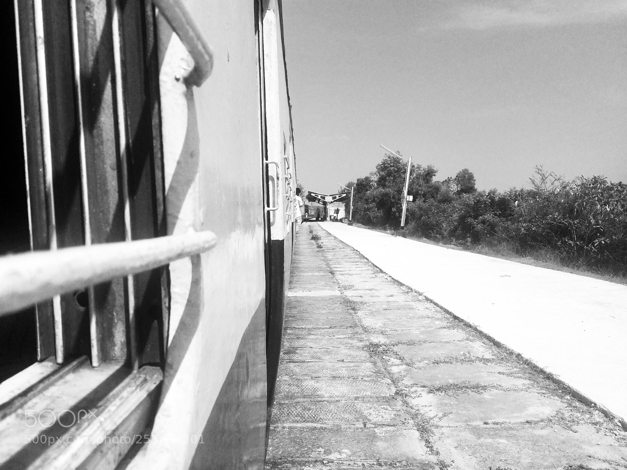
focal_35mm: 29
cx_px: 314
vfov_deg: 48.2
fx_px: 525
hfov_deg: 61.7
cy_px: 235
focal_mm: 4.15
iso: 32
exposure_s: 1/3731
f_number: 2.2
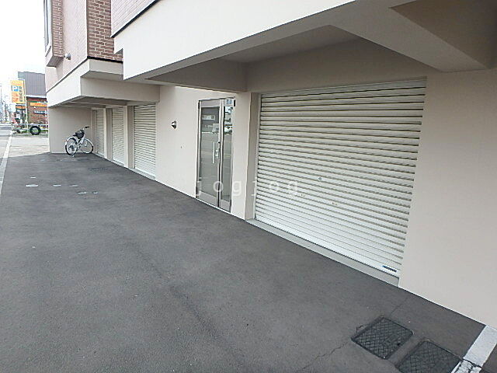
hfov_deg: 79.0
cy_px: 186
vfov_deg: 63.4
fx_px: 302
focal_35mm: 21
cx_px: 248
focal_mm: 3.7
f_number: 3.5
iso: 125
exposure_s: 1/320
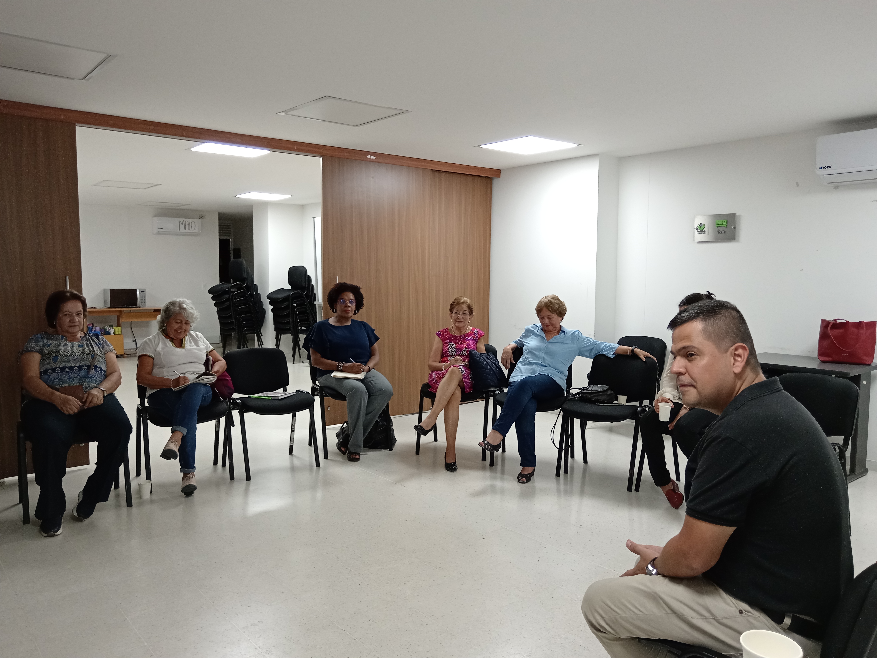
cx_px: 438
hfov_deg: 65.3
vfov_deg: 51.4
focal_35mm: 27
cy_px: 329
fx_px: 684
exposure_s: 1/60
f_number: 1.9
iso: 850
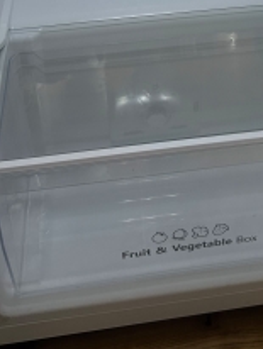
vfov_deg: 27.2
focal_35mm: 63
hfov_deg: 23.3
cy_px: -68
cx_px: 169
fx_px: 637
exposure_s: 1/67
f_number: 1.5
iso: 125
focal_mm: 5.7
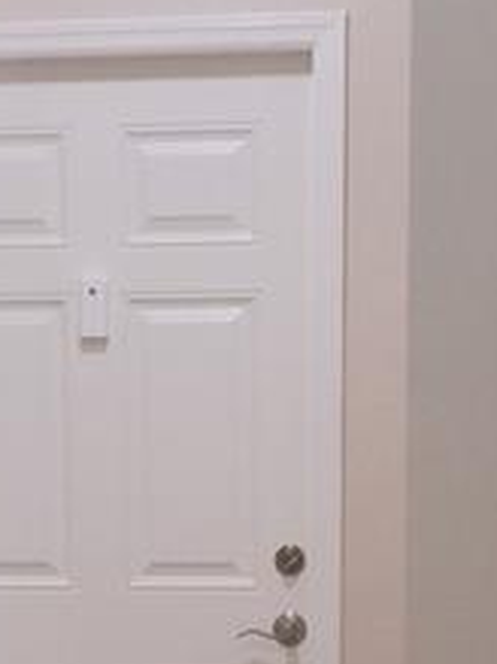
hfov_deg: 10.8
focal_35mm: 137
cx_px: 161
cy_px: 931
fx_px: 2625
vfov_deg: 13.7
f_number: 1.8
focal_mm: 7
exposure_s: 1/40
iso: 250
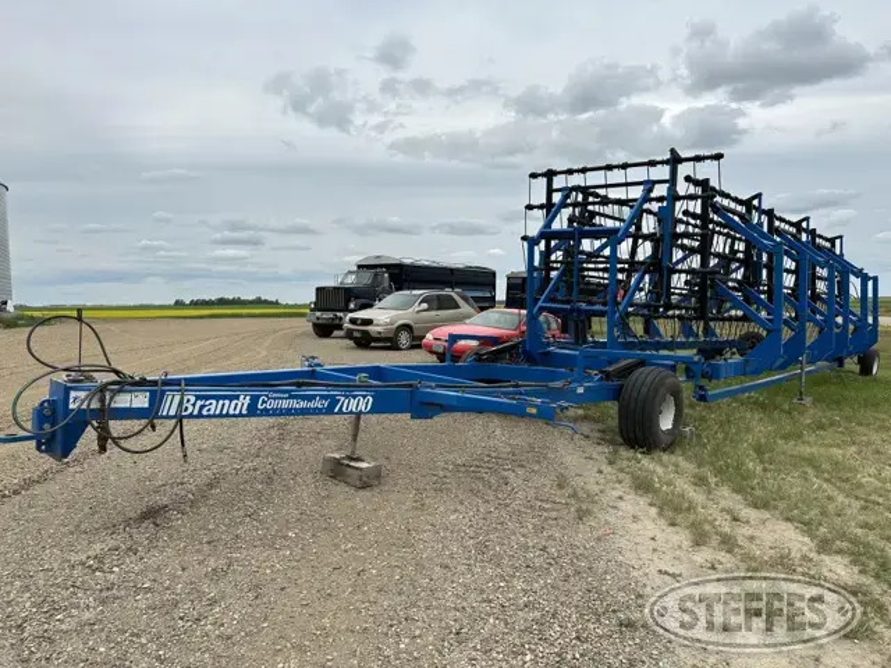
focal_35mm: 24
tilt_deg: -2.1
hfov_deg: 71.6
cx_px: 446
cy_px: 334
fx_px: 618
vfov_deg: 56.8
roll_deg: +1.8
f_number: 1.78
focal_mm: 6.86
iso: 80
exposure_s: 1/6211
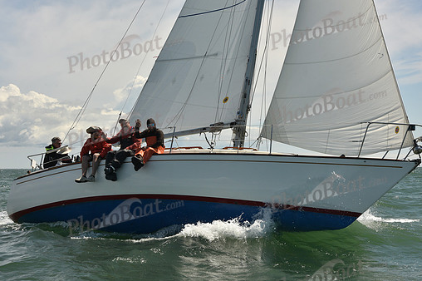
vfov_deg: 17.0
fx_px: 937
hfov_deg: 25.4
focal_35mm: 80
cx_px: 228
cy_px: 160
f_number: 13
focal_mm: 70
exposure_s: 1/800
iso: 320
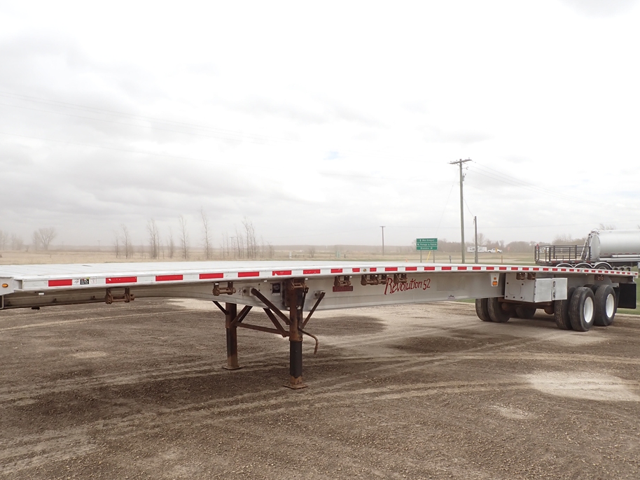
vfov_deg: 49.7
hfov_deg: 63.3
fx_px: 518
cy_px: 268
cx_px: 289
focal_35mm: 28
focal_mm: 4.5
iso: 100
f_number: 2.8
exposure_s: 1/640
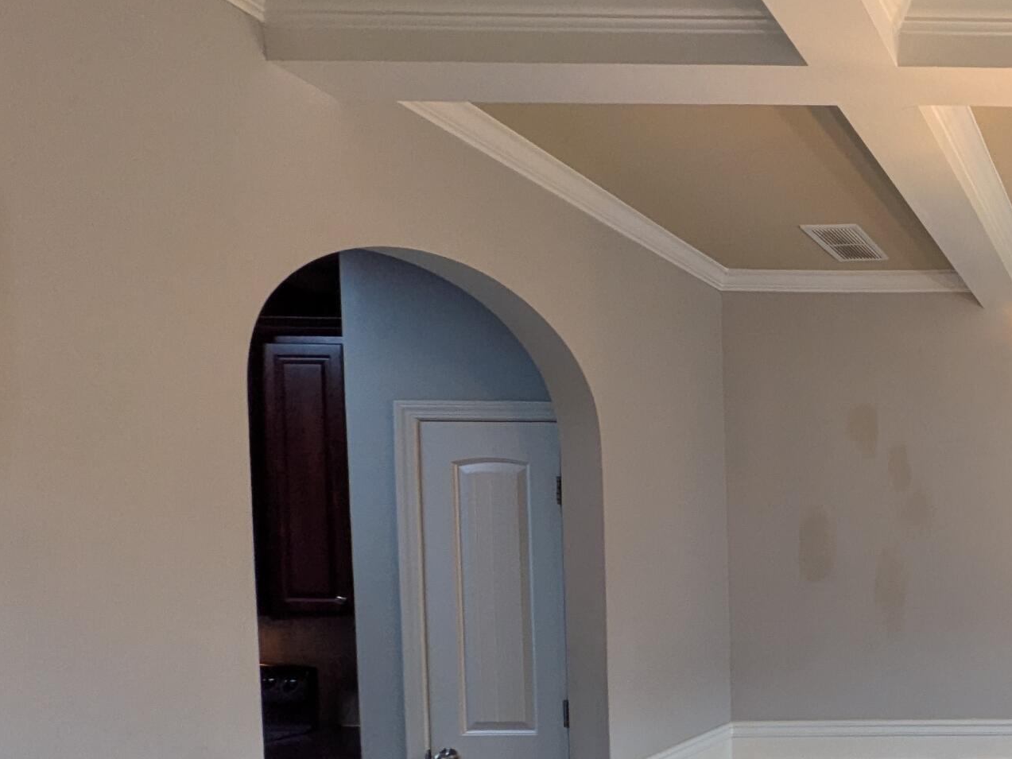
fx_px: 965
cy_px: 598
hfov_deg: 41.4
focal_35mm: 33
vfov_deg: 41.3
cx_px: 1165
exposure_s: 1/129
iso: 84
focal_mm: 1.85
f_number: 2.2
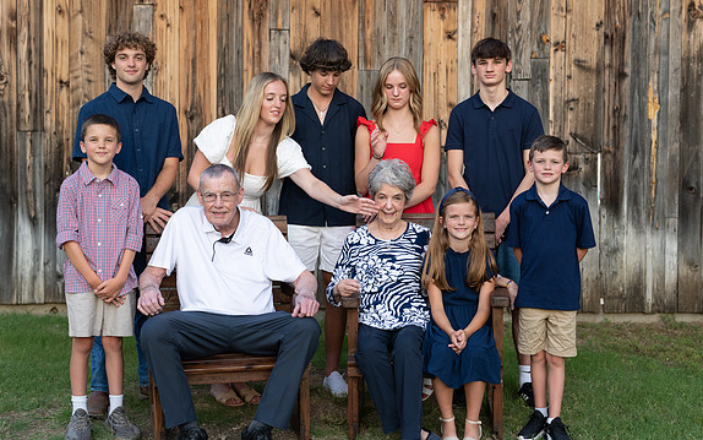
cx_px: 354
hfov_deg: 36.3
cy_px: 208
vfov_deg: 23.2
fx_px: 1073
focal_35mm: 56
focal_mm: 50
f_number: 2.2
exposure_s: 1/800
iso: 200
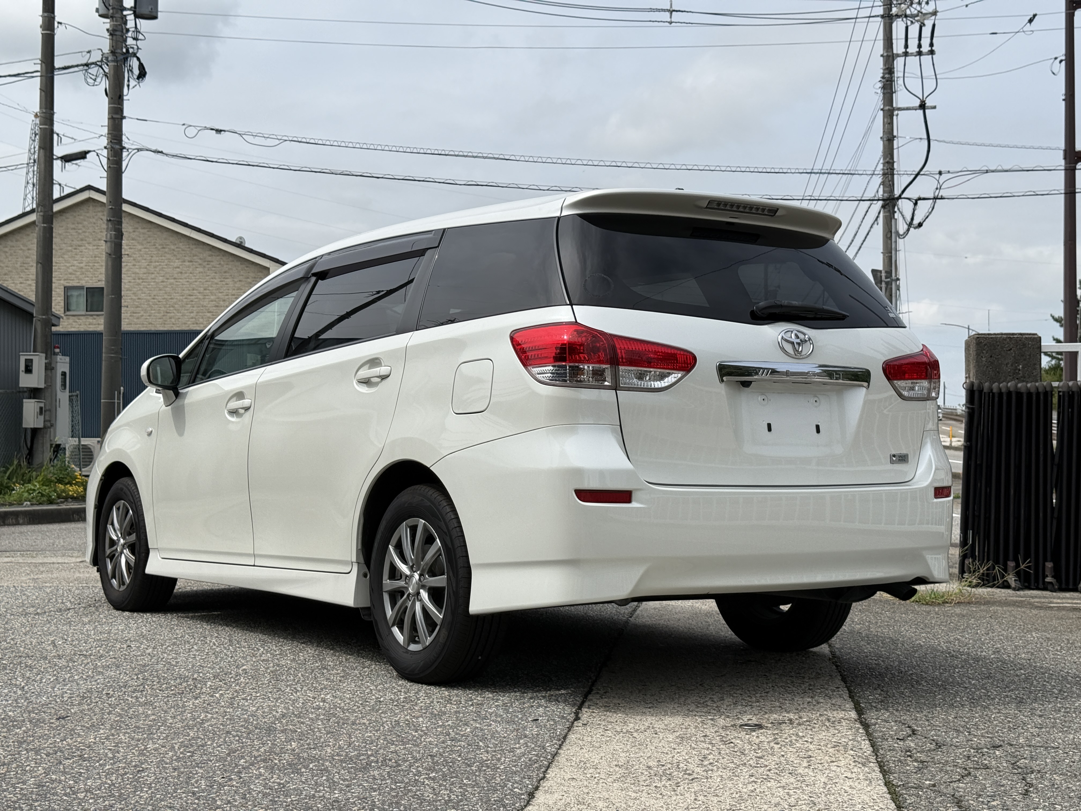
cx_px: 540
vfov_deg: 30.3
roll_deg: +0.0
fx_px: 1499
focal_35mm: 48
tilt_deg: +1.7
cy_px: 406
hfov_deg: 39.7
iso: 100
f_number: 1.78
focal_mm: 6.76
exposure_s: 1/6536
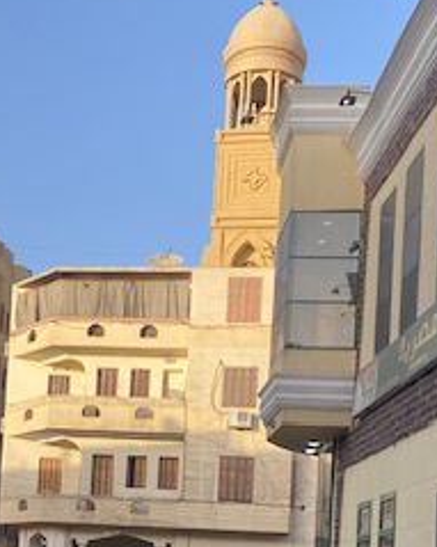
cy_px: 515
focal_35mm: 68
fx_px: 1100
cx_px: 156
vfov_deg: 26.7
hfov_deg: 22.4
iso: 32
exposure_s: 1/833
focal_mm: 4.25
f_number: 1.8
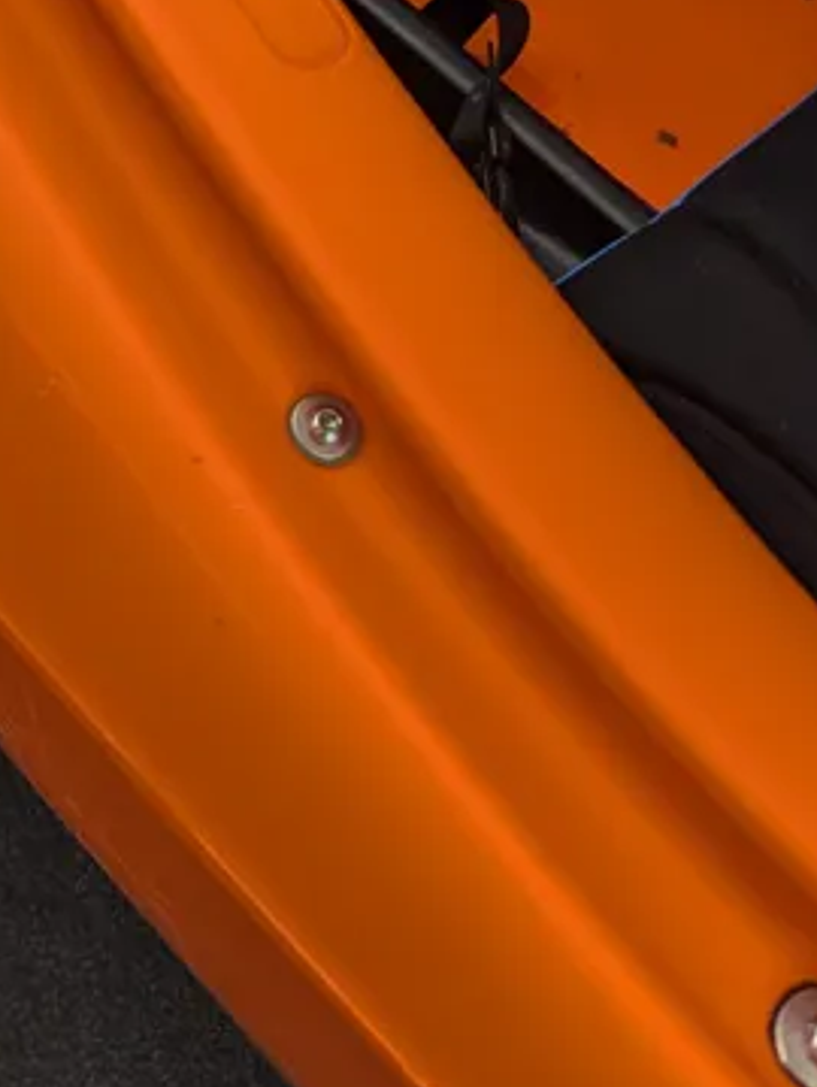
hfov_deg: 19.5
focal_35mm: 71
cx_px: -179
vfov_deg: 24.6
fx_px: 2230
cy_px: -239
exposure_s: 1/193
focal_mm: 6.81
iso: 46
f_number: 1.85
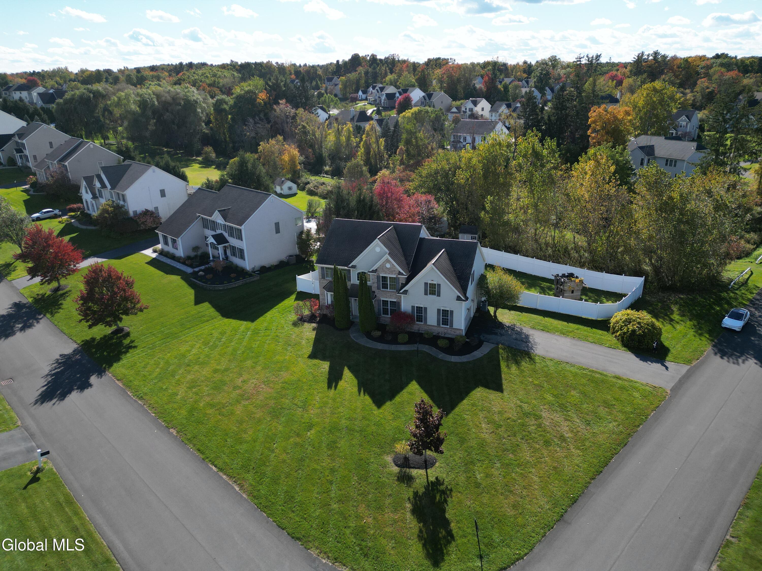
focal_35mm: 24
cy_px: 286
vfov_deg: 56.8
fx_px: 528
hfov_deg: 71.6
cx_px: 381
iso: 140
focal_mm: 6.72
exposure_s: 1/2500
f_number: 1.7
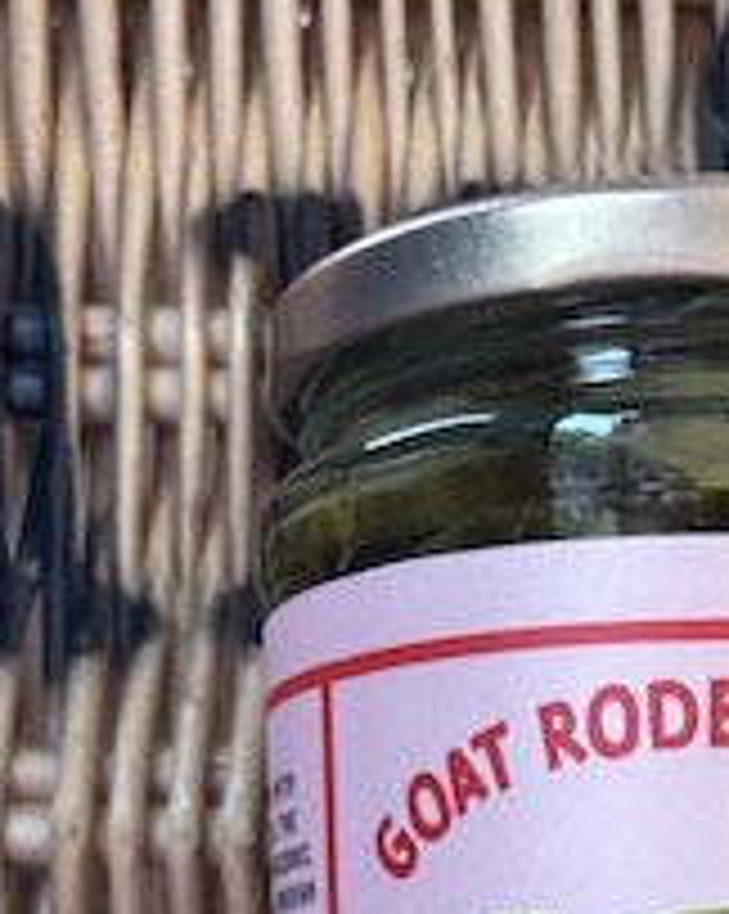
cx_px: 810
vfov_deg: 17.5
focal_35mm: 100
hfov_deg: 15.0
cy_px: 1324
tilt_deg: -1.5
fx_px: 2701
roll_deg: +1.3
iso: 160
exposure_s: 1/50
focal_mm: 5.96
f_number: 1.6
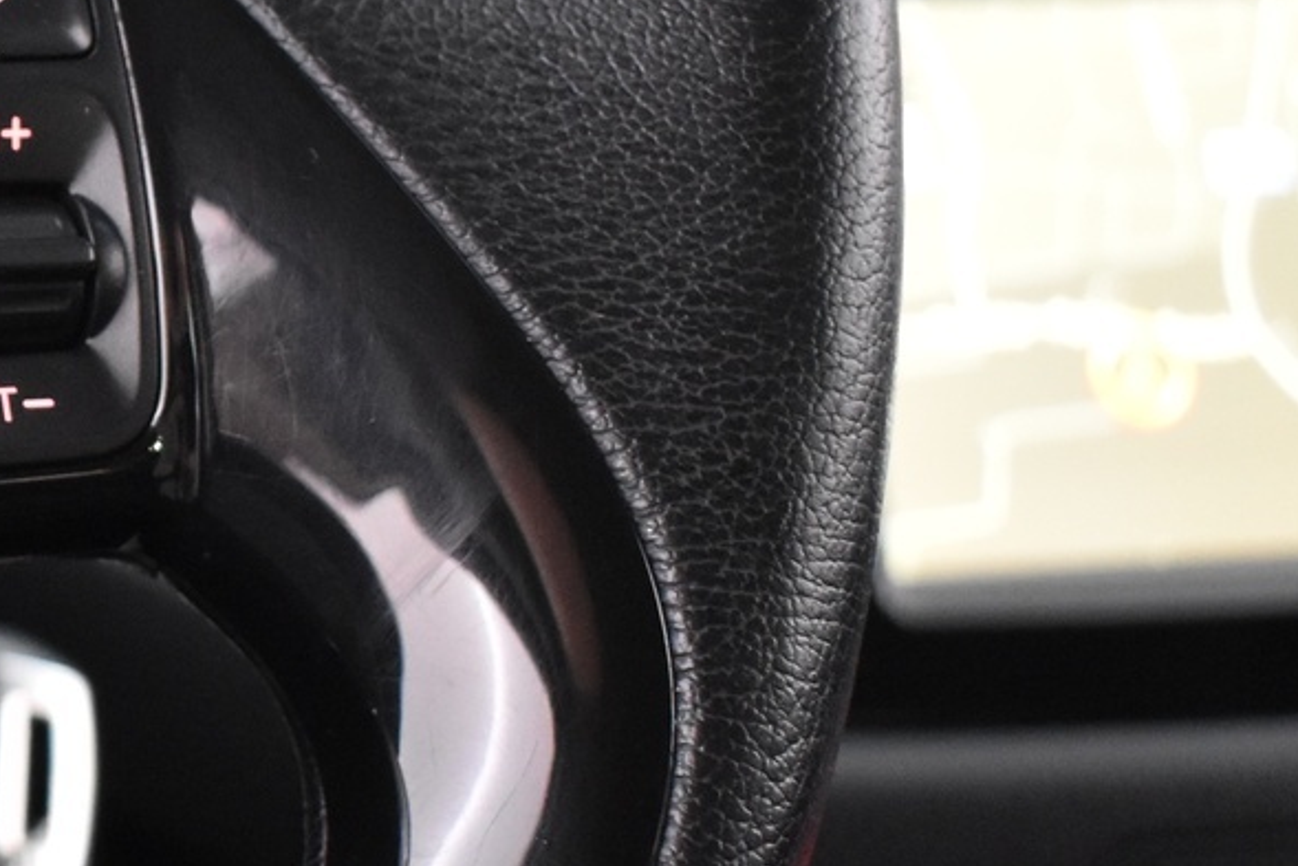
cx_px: -394
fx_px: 3570
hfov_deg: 19.1
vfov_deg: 13.8
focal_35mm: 99
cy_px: 544
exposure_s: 1/15
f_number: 4
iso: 3200
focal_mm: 24
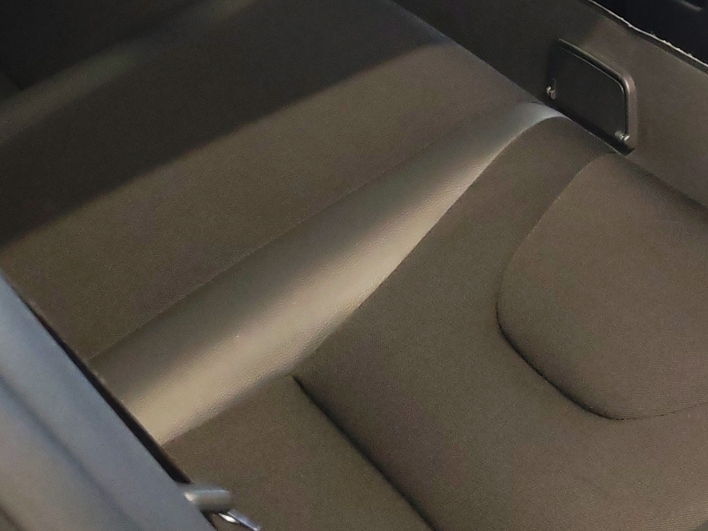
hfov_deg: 20.0
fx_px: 1984
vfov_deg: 14.5
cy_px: -185
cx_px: 578
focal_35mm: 97
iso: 800
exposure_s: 1/50
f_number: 1.9
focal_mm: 6.12
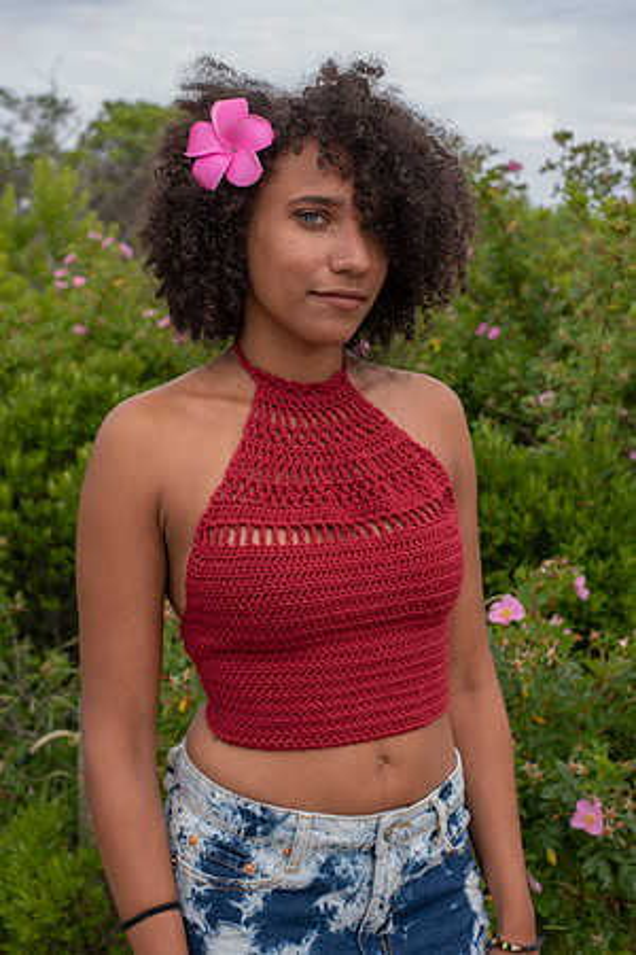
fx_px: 1325
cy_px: 478
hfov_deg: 27.0
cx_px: 318
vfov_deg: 39.6
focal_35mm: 50
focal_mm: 50
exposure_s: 1/125
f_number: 7.1
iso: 64
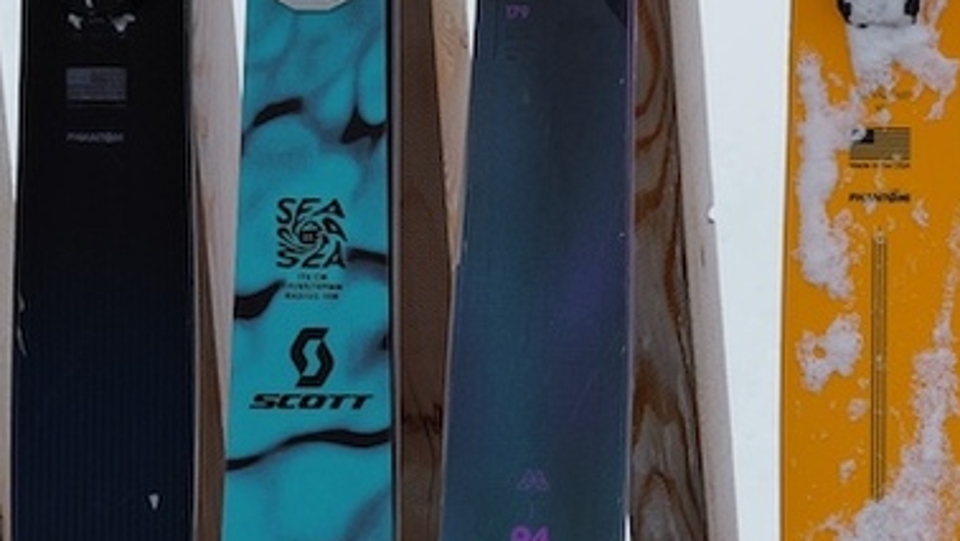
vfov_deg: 5.0
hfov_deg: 8.6
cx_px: 1950
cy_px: -618
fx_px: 6061
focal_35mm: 238
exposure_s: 1/320
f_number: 7.1
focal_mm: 43
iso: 100
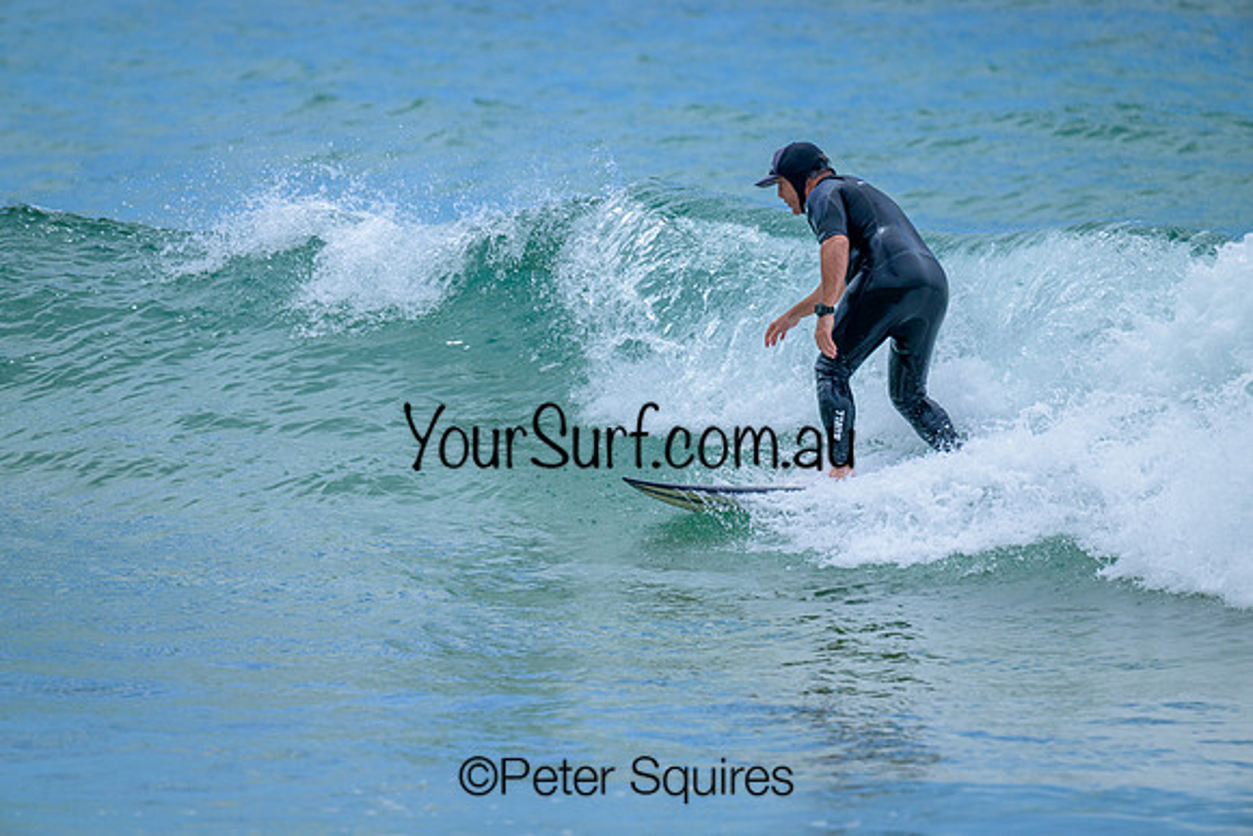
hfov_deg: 4.7
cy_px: 418
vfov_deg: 3.1
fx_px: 15317
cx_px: 626
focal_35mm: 440
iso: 400
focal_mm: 440
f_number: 7.6
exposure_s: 1/2000
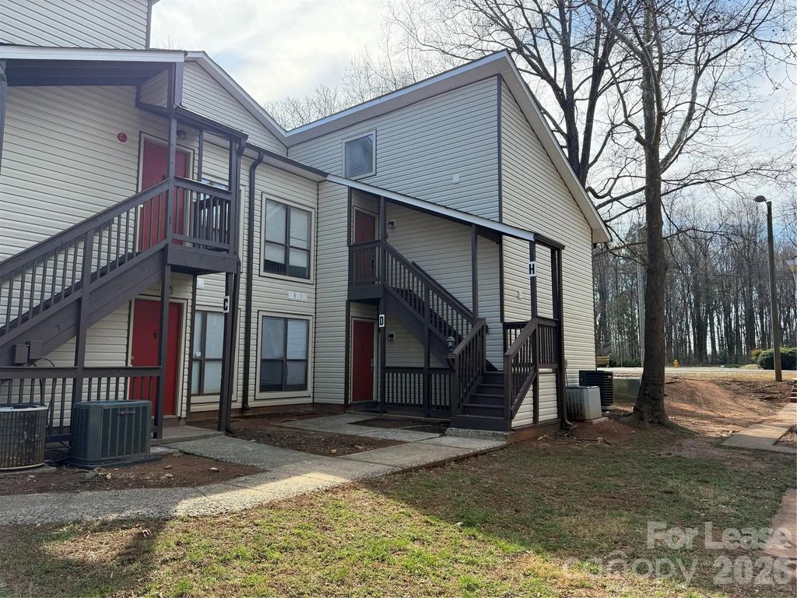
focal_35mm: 24
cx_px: 398
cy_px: 299
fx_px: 553
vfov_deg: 56.8
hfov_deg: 71.6
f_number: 1.78
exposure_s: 1/1812
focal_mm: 6.76
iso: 100
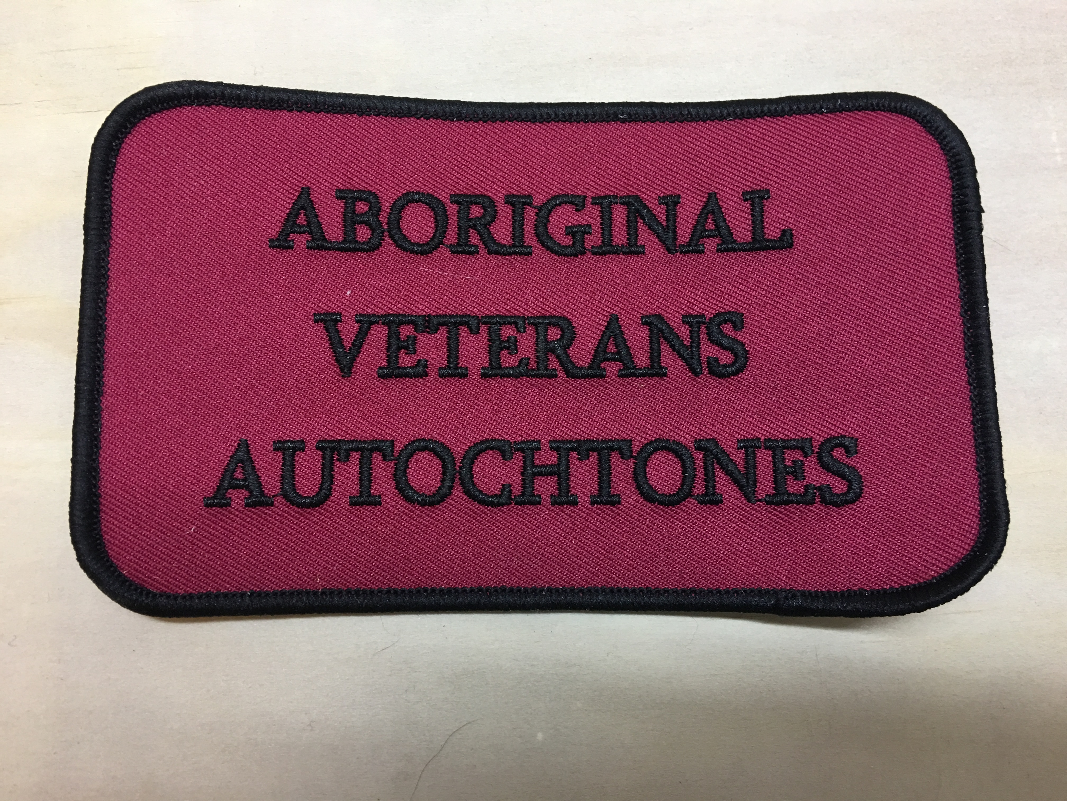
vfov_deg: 48.2
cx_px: 534
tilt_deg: -82.8
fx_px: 894
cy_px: 400
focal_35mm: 29
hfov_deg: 61.7
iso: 50
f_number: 2.2
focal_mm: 4.15
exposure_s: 1/15
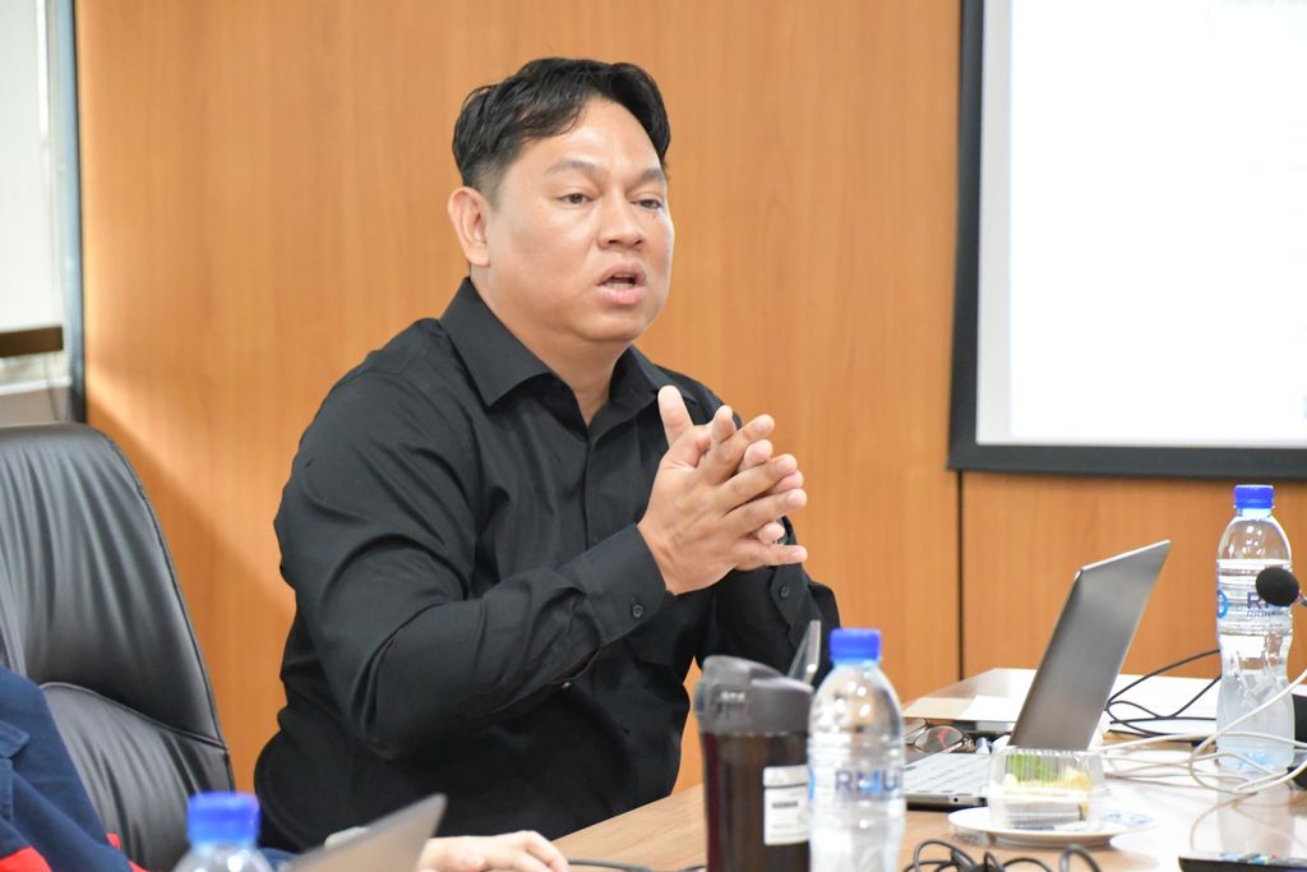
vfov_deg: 7.9
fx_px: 6318
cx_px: 654
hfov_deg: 11.8
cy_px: 436
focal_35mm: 174
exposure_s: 1/125
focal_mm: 116
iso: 9000
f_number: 5.6
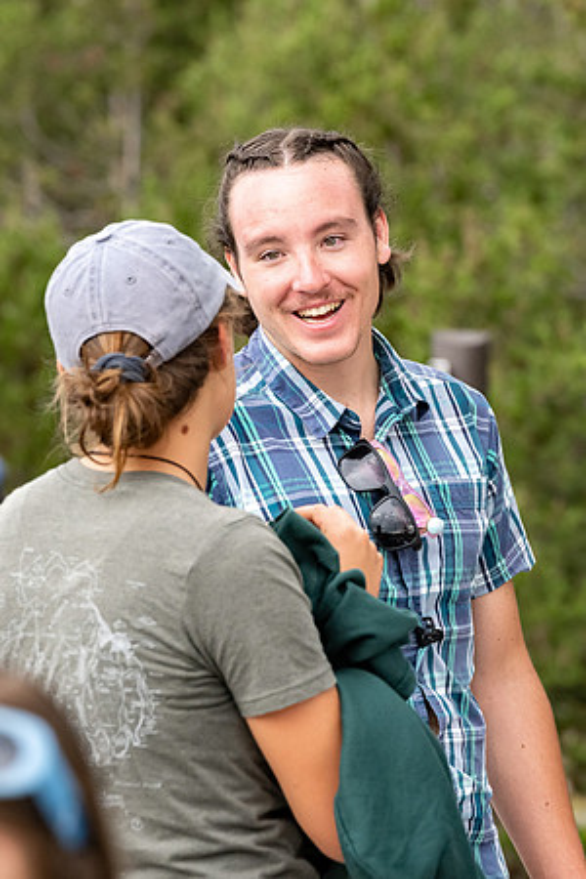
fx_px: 9125
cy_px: 503
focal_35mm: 374
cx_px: 412
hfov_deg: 3.7
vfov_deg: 5.5
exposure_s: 1/500
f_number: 8
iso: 800
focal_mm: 200
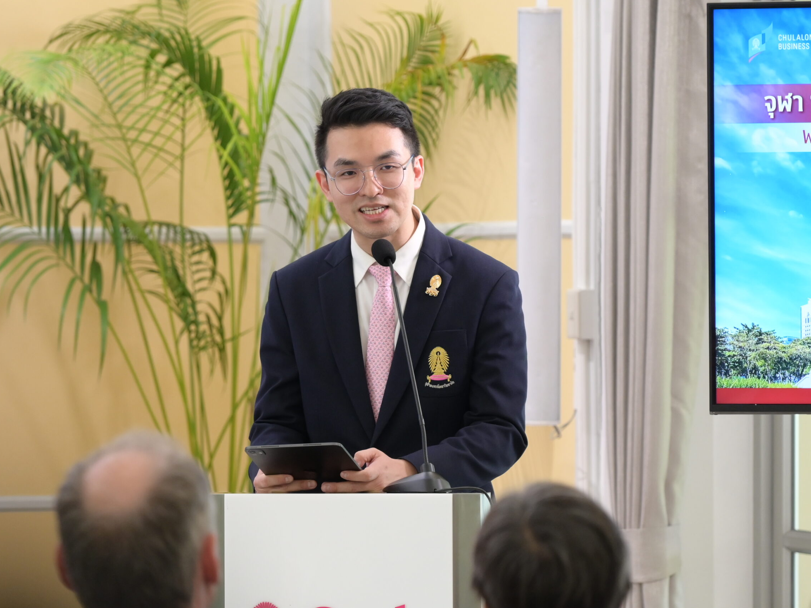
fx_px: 4568
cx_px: 360
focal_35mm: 195
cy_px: 304
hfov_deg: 10.1
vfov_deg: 7.6
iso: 2000
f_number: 4
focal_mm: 120
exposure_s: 1/200
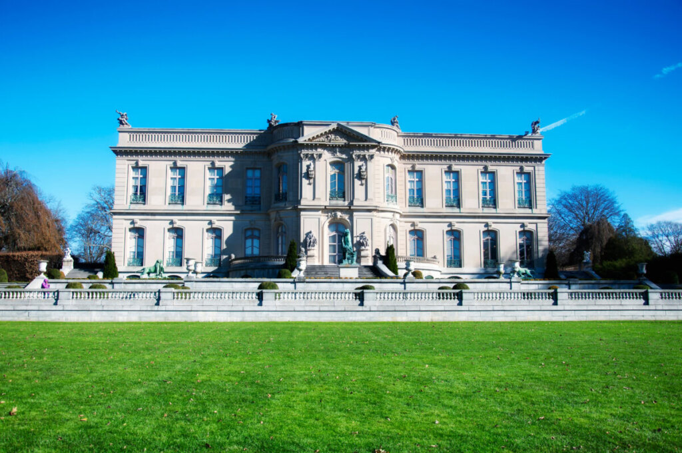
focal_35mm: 33
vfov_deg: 39.9
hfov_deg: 57.3
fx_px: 624
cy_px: 226
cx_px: 341
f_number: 5.6
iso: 200
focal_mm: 22
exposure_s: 1/1250
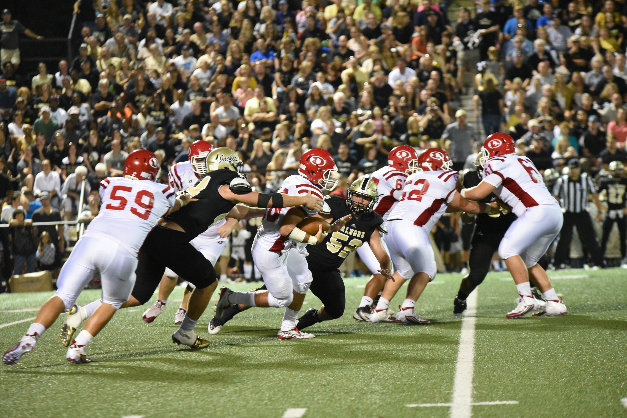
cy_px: 209
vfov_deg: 7.4
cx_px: 314
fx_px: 3223
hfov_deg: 11.1
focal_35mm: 185
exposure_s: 1/500
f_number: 4
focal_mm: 185
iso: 6400
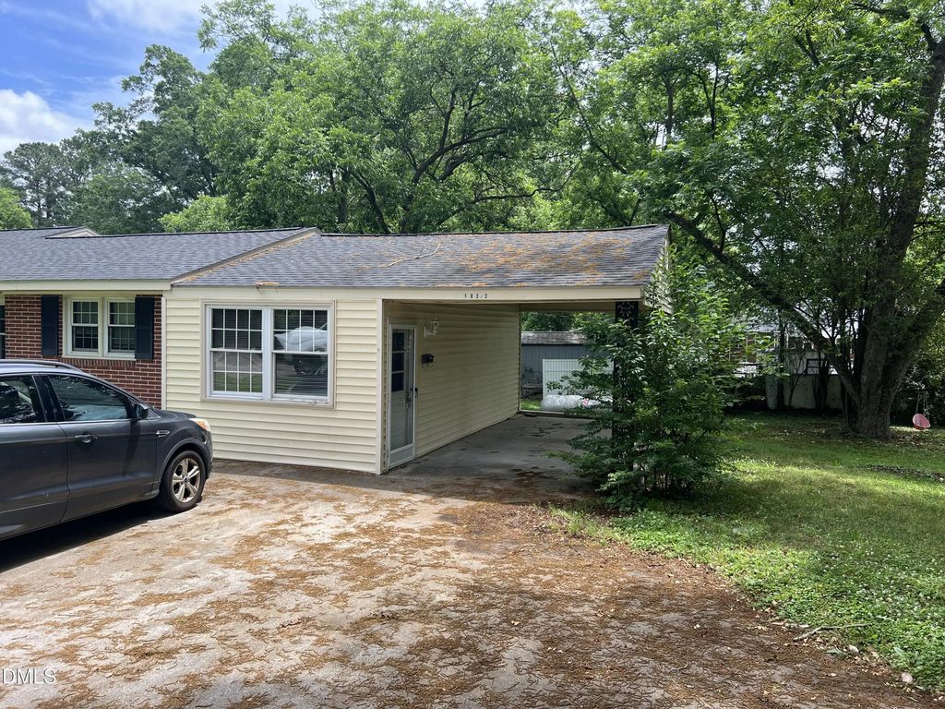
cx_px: 472
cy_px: 354
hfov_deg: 67.3
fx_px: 710
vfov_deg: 53.1
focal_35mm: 26
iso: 50
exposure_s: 1/1100
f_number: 1.5
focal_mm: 5.7
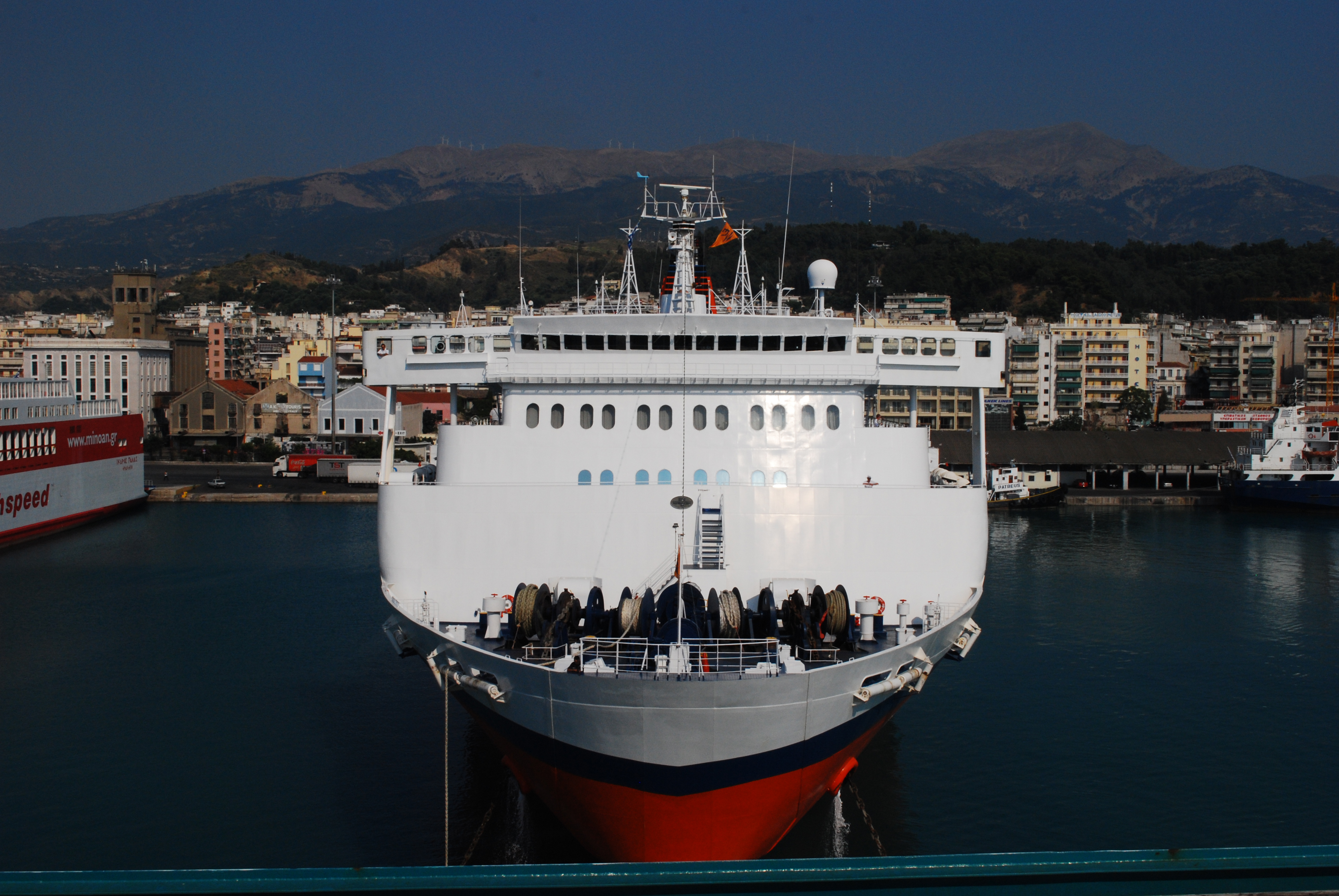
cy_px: 448
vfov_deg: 34.3
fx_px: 1452
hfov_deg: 49.5
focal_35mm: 39
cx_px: 670
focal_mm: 26
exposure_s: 1/800
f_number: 14
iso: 400
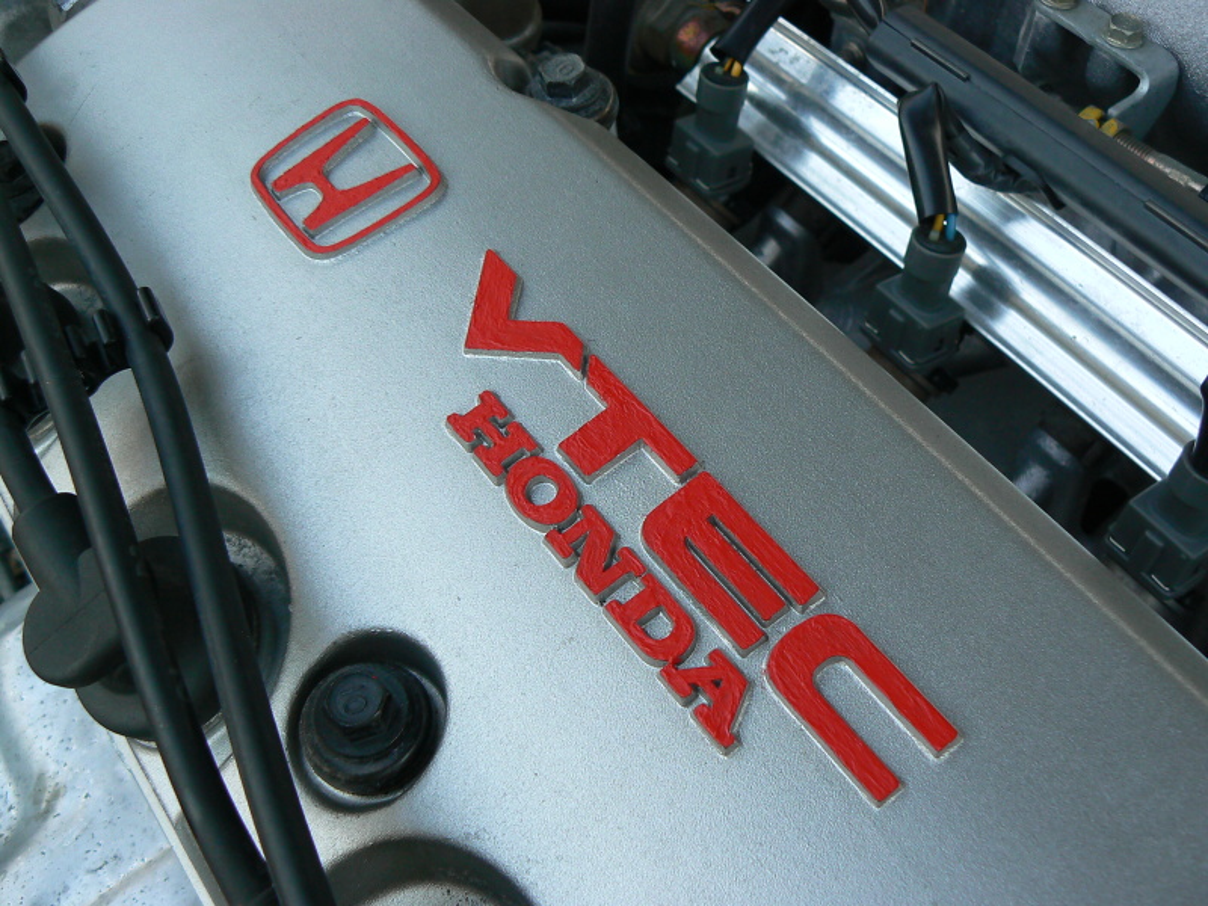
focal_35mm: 36
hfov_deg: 51.4
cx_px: 604
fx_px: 1256
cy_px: 453
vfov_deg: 39.7
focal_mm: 6
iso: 80
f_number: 3.2
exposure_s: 1/50
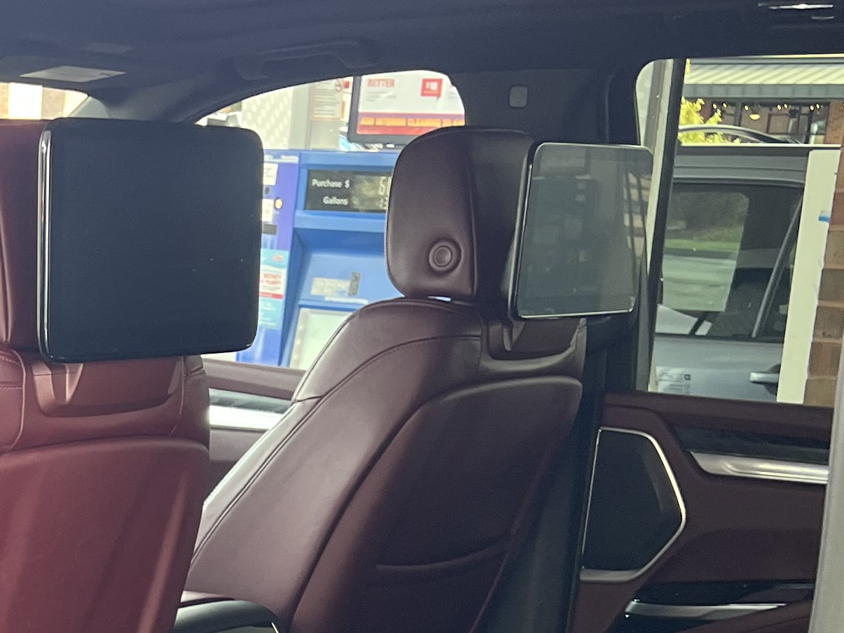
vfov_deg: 16.2
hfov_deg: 21.0
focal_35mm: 87
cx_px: -158
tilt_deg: -16.5
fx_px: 2121
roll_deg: -1.3
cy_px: 784
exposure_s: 1/121
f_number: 1.5
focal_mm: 5.7
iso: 100
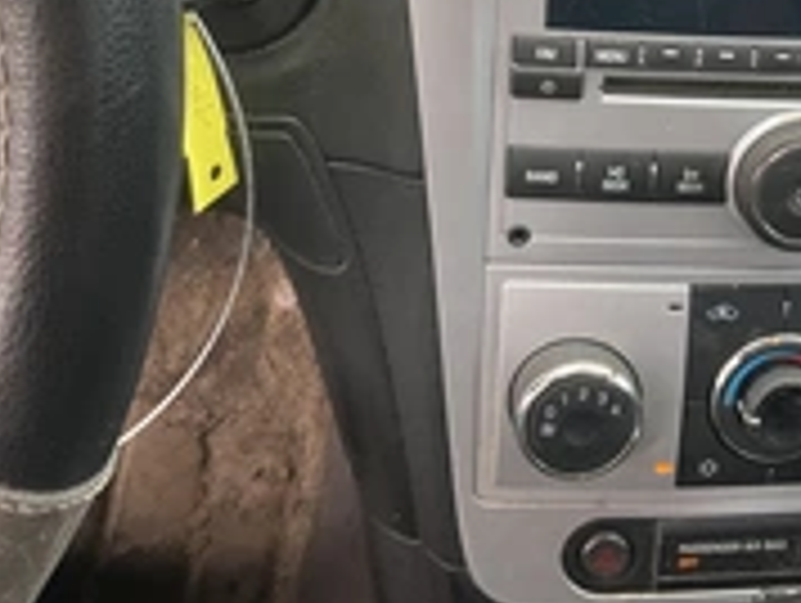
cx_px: 711
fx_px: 1506
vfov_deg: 21.8
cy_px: -4
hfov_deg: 28.7
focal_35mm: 65
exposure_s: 1/122
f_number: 1.8
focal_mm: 3
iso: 40
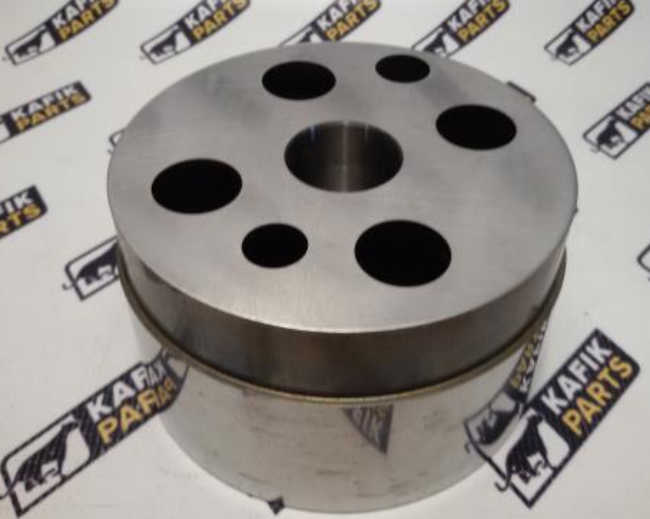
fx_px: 692
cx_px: 345
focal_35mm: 36
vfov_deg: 41.1
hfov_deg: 50.3
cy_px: 241
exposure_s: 1/33
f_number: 2.4
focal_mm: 2.93
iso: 40
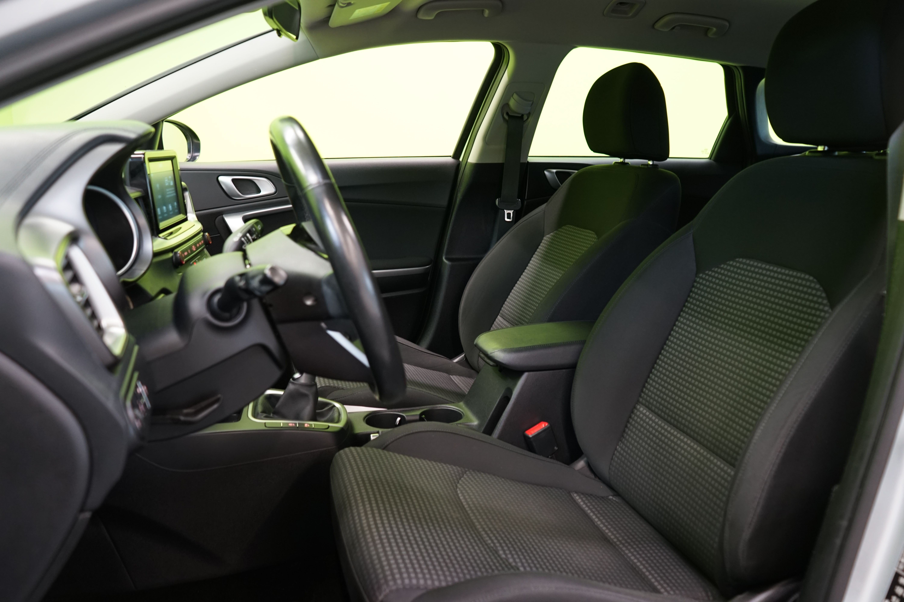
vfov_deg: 45.0
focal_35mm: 29
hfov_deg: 63.7
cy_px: 301
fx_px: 728
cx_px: 452
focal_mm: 29
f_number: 4.5
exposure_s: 1/10
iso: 800
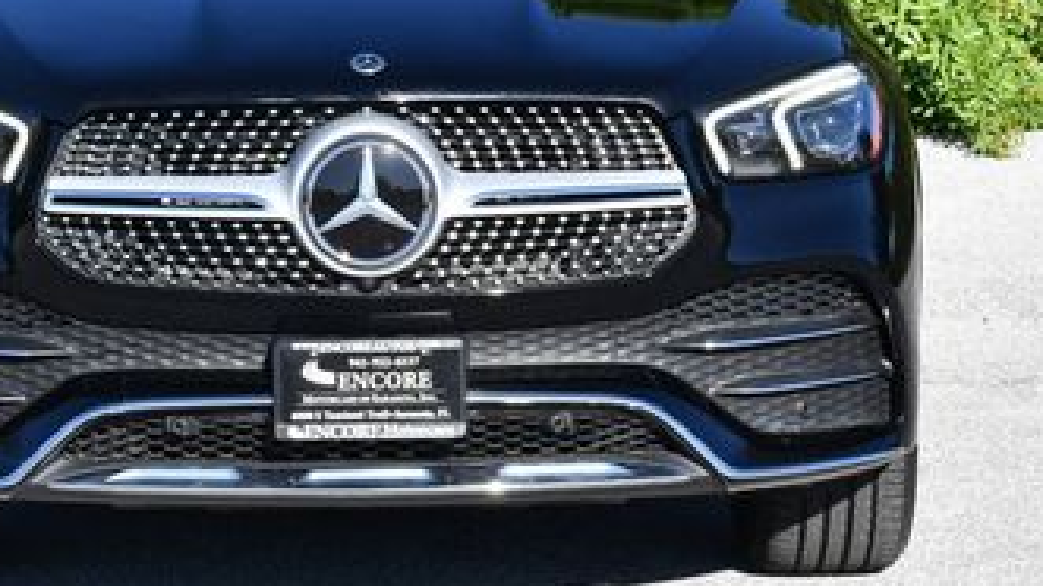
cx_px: 353
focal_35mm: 154
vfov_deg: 7.8
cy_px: 54
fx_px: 4258
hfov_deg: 13.9
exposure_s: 1/250
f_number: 8
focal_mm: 38
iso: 200
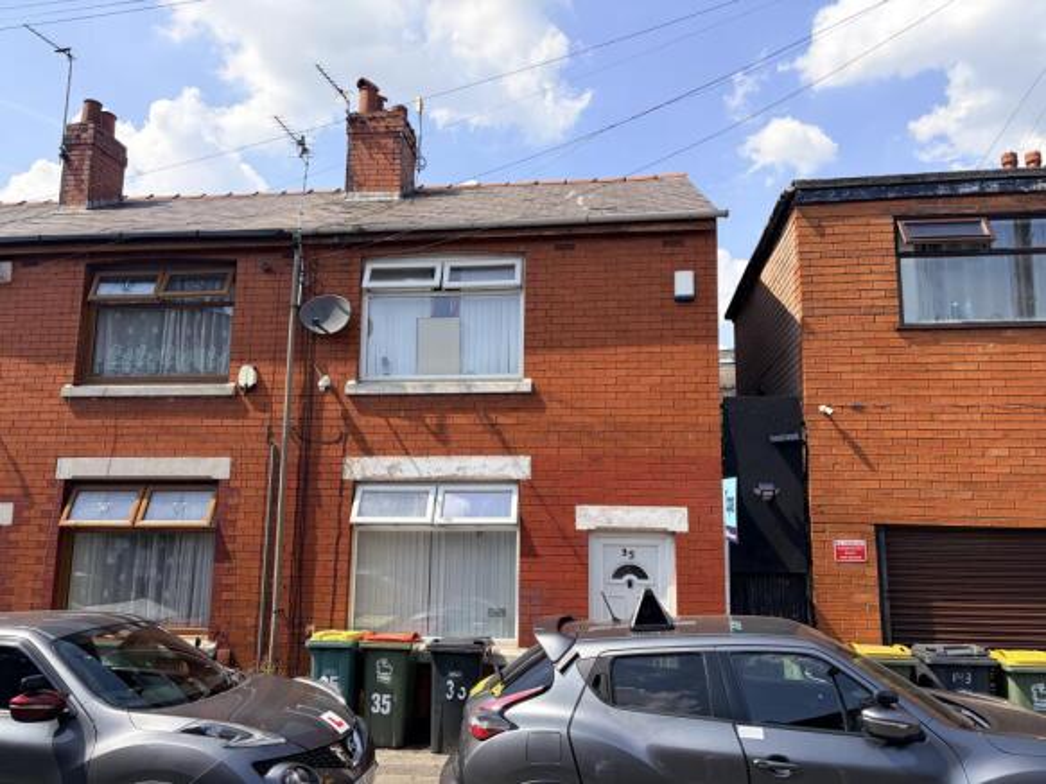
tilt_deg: +10.0
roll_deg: -0.7
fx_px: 785
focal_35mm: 26
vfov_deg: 53.0
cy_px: 392
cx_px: 523
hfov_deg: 67.3
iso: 50
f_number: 1.6
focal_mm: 5.96
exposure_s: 1/2865
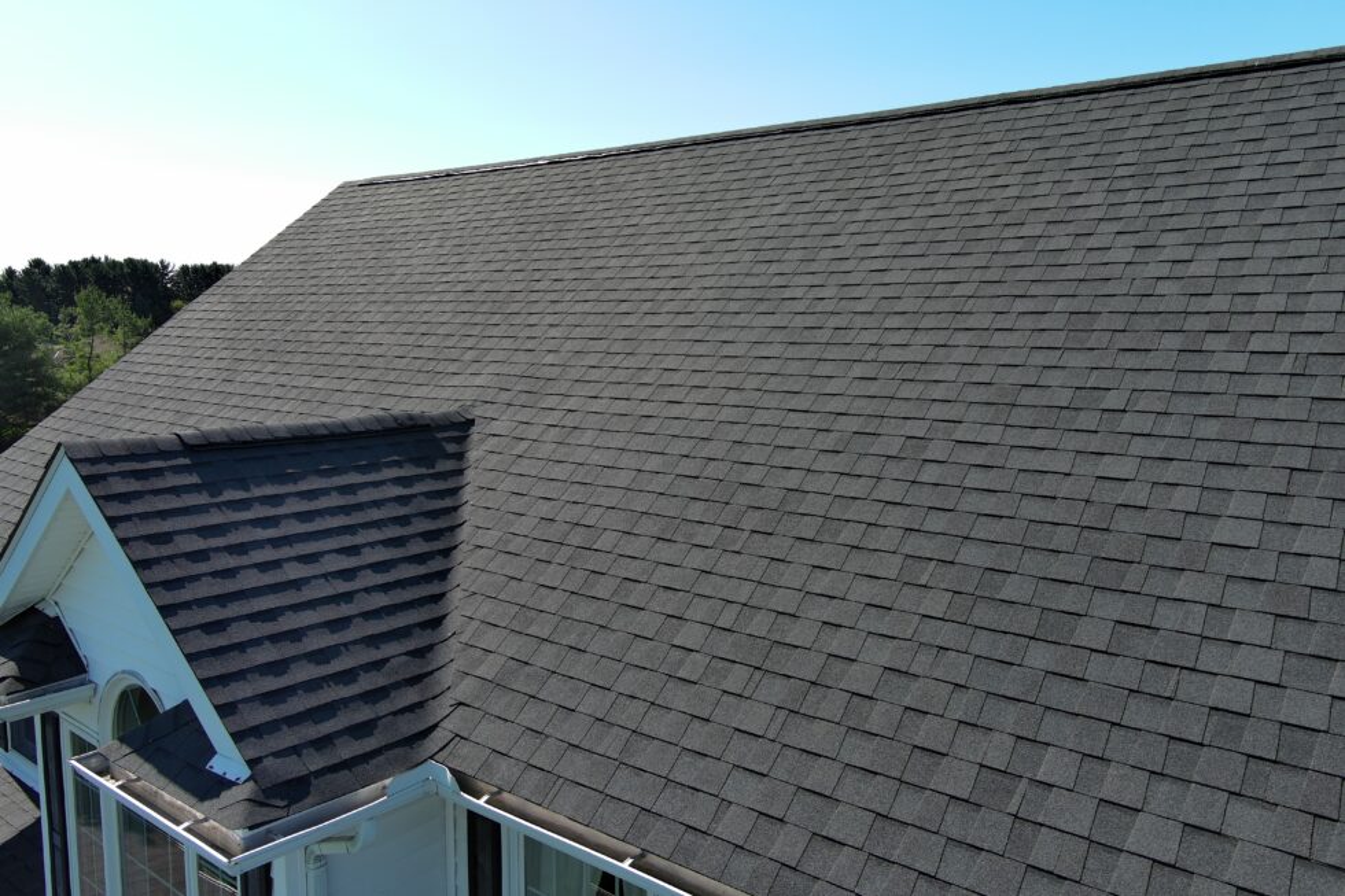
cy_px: 448
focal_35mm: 29
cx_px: 672
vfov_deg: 44.9
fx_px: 1083
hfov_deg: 63.7
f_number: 2.8
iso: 100
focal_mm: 10.57
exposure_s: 1/1017
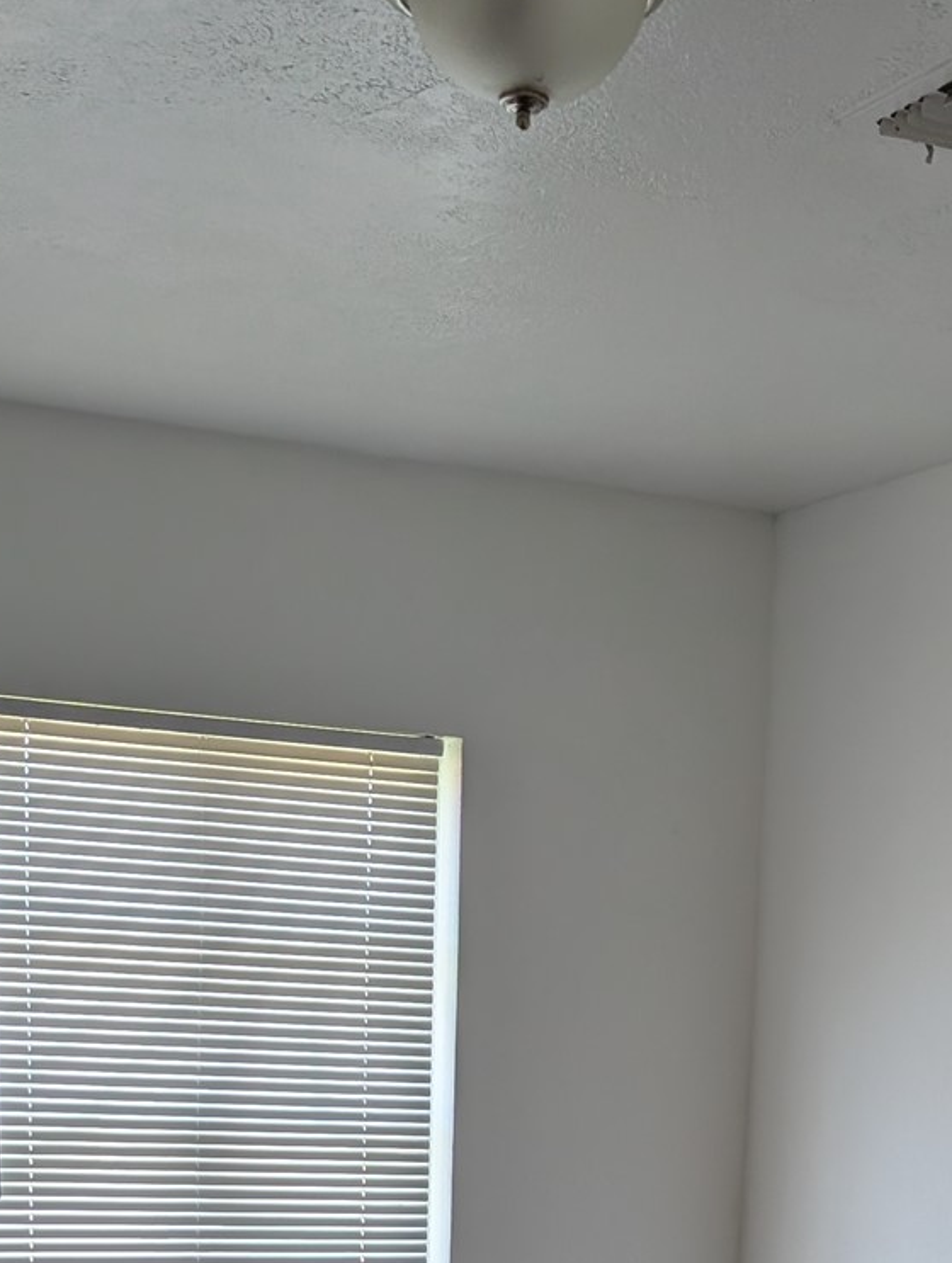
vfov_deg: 25.5
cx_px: 494
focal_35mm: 66
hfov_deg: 22.3
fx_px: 2413
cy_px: 1616
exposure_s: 1/170
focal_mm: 6.9
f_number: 1.68
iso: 37
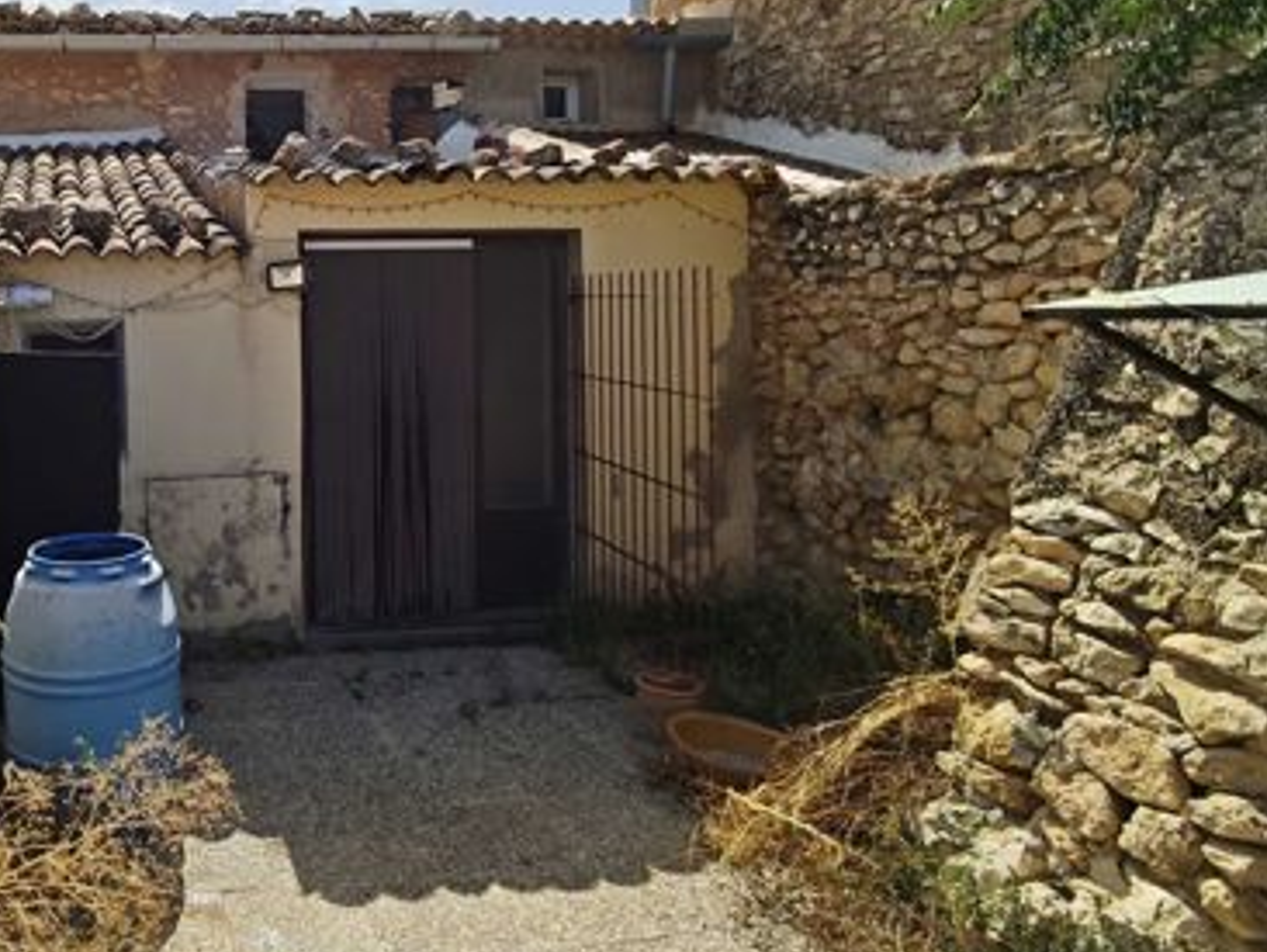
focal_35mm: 27
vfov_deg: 50.8
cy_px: 343
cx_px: 237
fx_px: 989
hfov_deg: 59.6
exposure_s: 1/1131
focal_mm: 2.16
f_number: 2.2
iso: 50
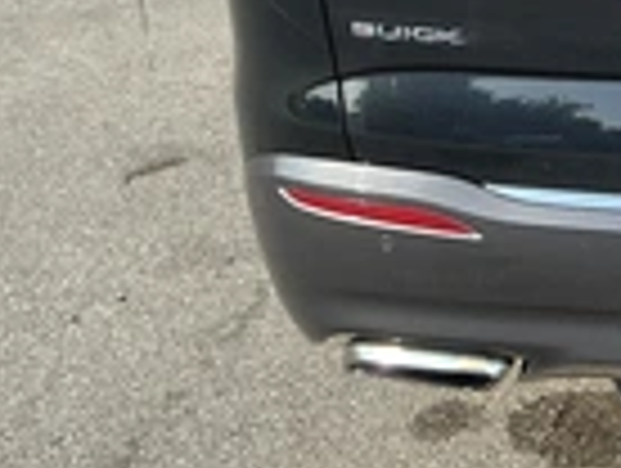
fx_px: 1456
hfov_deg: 21.5
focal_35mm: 81
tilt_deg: -12.1
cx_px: 828
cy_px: -63
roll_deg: -1.5
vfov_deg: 17.6
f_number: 1.8
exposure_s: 1/606
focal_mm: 3
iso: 25
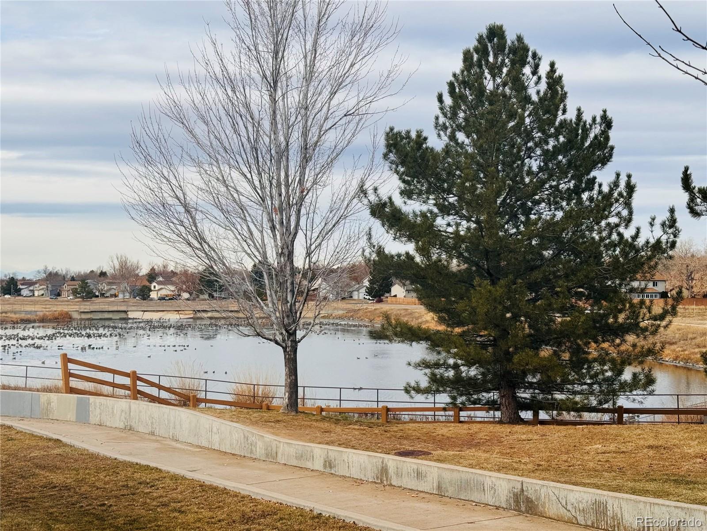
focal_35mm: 48
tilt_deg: +0.2
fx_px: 980
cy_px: 266
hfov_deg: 39.7
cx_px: 354
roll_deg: -0.3
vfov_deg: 30.3
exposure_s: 1/3096
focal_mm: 6.76
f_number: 1.78
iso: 64
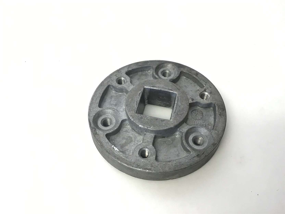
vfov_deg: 45.4
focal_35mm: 31
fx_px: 255
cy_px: 107
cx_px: 142
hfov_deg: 58.4
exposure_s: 1/30
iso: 40
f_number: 2.4
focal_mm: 3.3
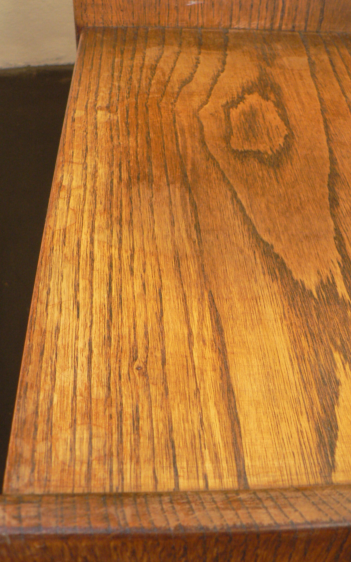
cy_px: 283
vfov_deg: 50.4
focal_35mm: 39
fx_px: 597
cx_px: 196
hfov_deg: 32.7
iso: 200
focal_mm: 6
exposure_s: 1/30
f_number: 2.8
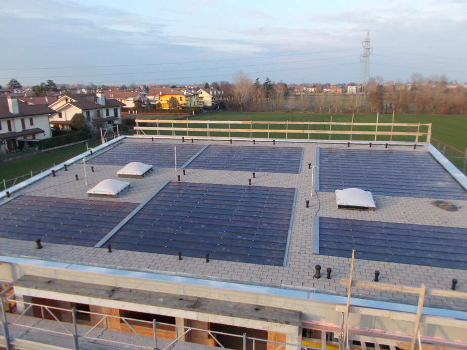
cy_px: 175
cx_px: 234
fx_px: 351
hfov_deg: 67.3
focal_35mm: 26
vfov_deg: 53.1
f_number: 3.2
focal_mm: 4.6
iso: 80
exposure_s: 1/125
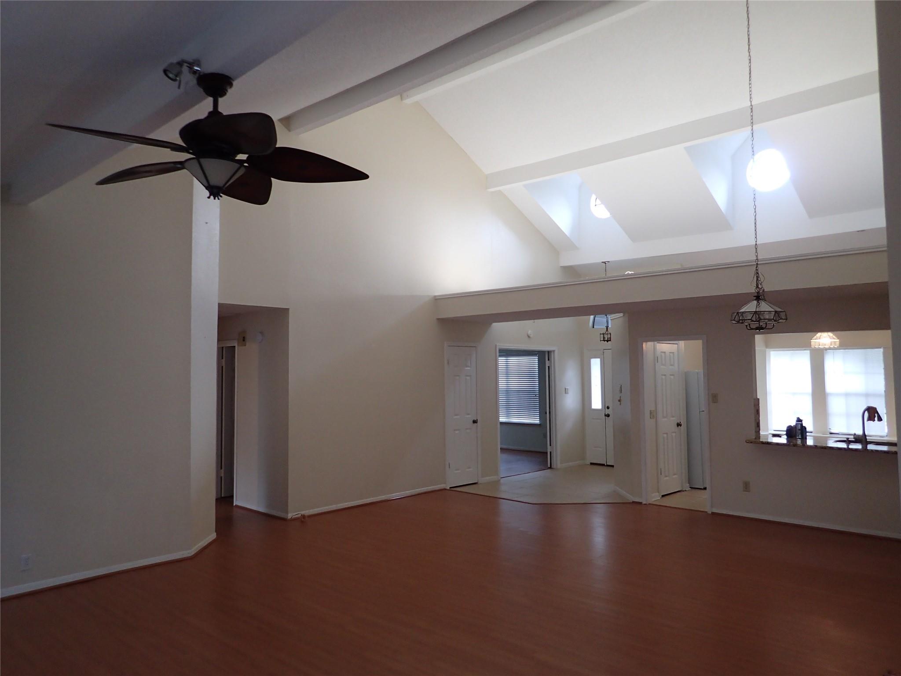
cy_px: 338
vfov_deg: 54.9
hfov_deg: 69.4
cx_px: 450
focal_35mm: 25
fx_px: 651
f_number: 2
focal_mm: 4.5
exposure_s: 1/40
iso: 200
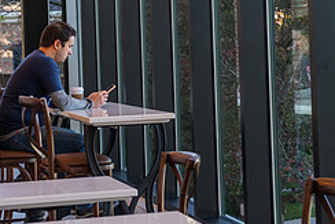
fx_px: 1061
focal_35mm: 114
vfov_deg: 12.0
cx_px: 181
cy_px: 46
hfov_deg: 17.9
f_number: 3.5
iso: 640
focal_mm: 48
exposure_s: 1/320
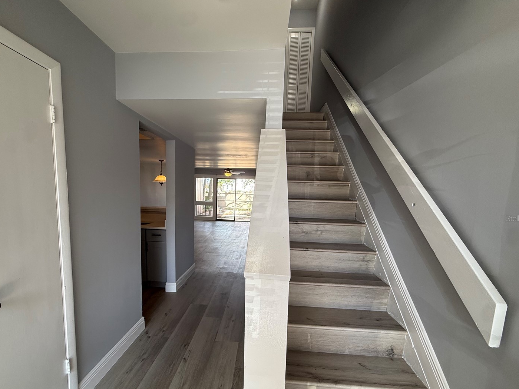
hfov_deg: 94.4
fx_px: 240
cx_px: 245
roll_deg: -2.1
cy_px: 218
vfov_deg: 77.8
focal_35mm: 16
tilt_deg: -6.5
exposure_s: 1/120
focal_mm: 2.22
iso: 100
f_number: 2.2
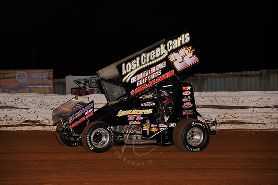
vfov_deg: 8.8
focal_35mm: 155
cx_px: 139
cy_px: 92
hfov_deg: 13.3
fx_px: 1196
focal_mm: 155
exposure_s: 1/250
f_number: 5.6
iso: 500
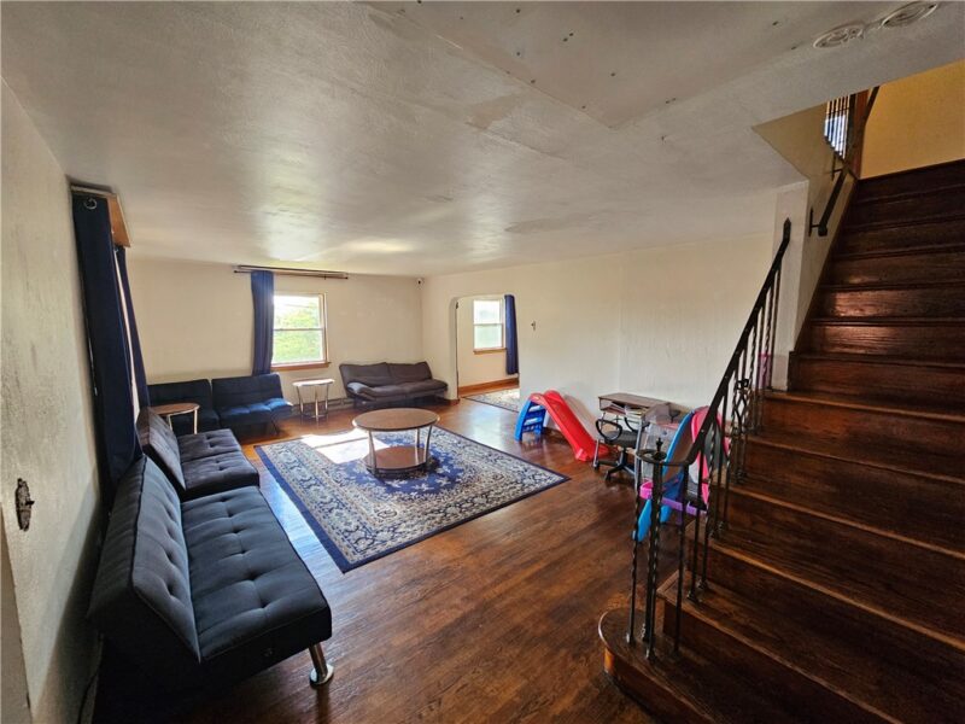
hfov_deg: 106.2
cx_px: 482
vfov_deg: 89.9
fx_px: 362
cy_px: 362
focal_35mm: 13
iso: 250
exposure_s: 1/60
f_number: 2.2
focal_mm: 2.2
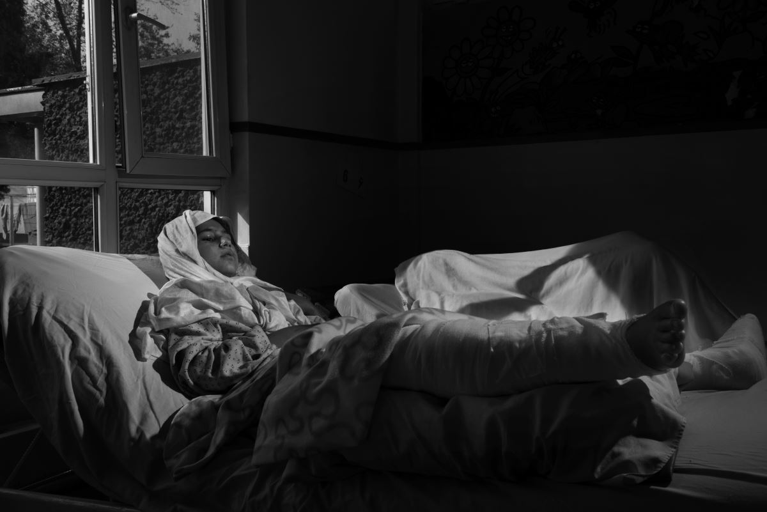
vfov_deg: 35.1
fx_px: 810
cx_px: 384
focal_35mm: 38
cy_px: 256
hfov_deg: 50.7
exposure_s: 1/200
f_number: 16
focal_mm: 38
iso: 200
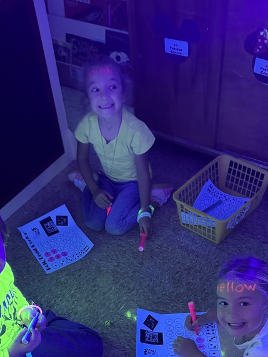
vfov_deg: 40.8
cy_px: 316
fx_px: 444
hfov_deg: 33.6
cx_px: 144
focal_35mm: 43
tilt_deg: -51.5
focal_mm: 6.76
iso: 1000
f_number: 1.78
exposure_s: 1/30
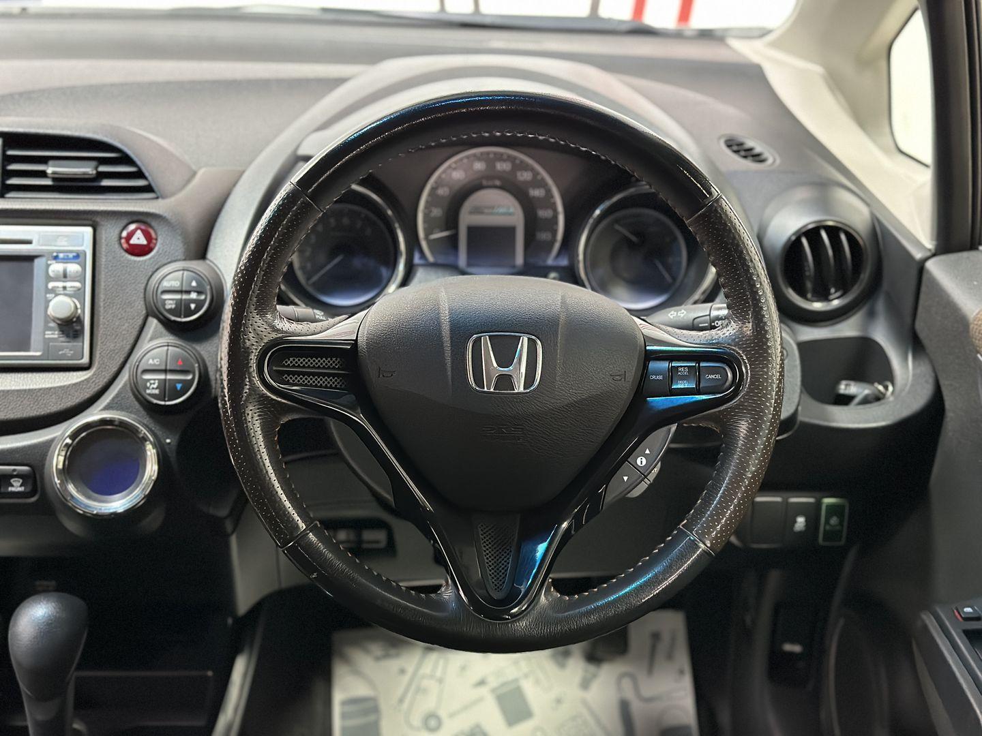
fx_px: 1362
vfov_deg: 30.3
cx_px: 491
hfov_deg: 39.7
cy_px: 368
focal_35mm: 48
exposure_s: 1/34
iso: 800
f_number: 1.78
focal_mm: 6.86
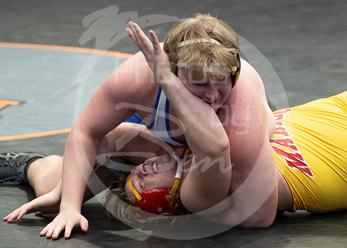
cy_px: 206
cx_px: 238
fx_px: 2497
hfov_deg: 7.9
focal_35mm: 253
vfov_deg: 5.7
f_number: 2.8
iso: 3200
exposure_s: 1/1000
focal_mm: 102
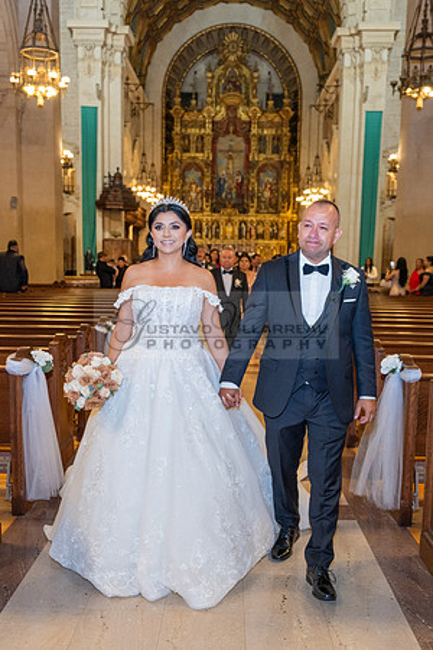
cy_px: 363
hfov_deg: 34.6
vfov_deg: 50.0
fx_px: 694
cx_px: 216
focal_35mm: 38
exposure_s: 1/125
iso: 800
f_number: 2.8
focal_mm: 23
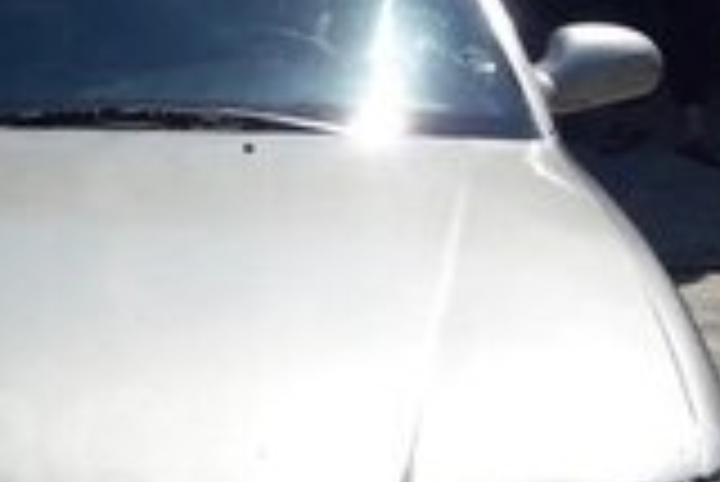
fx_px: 2402
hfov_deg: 16.8
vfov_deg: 11.4
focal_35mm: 120
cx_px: 36
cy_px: 457
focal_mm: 3.7
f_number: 1.9
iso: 40
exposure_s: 1/1776
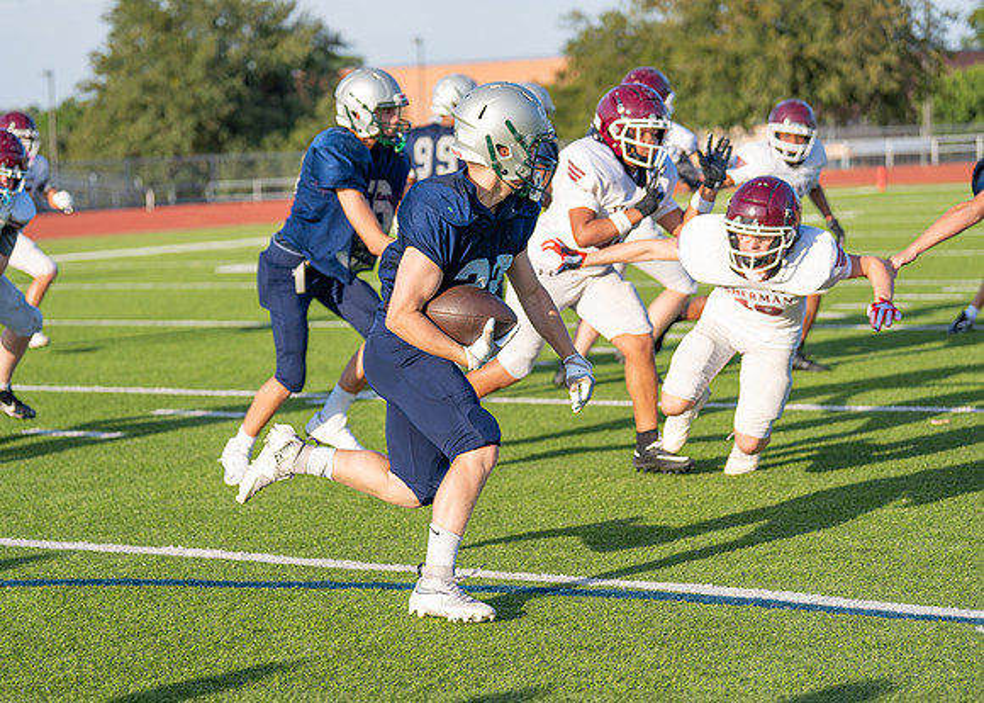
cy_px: 362
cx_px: 481
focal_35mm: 92
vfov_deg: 15.5
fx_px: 2573
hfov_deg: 21.6
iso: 320
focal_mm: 83
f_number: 2.8
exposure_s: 1/3200
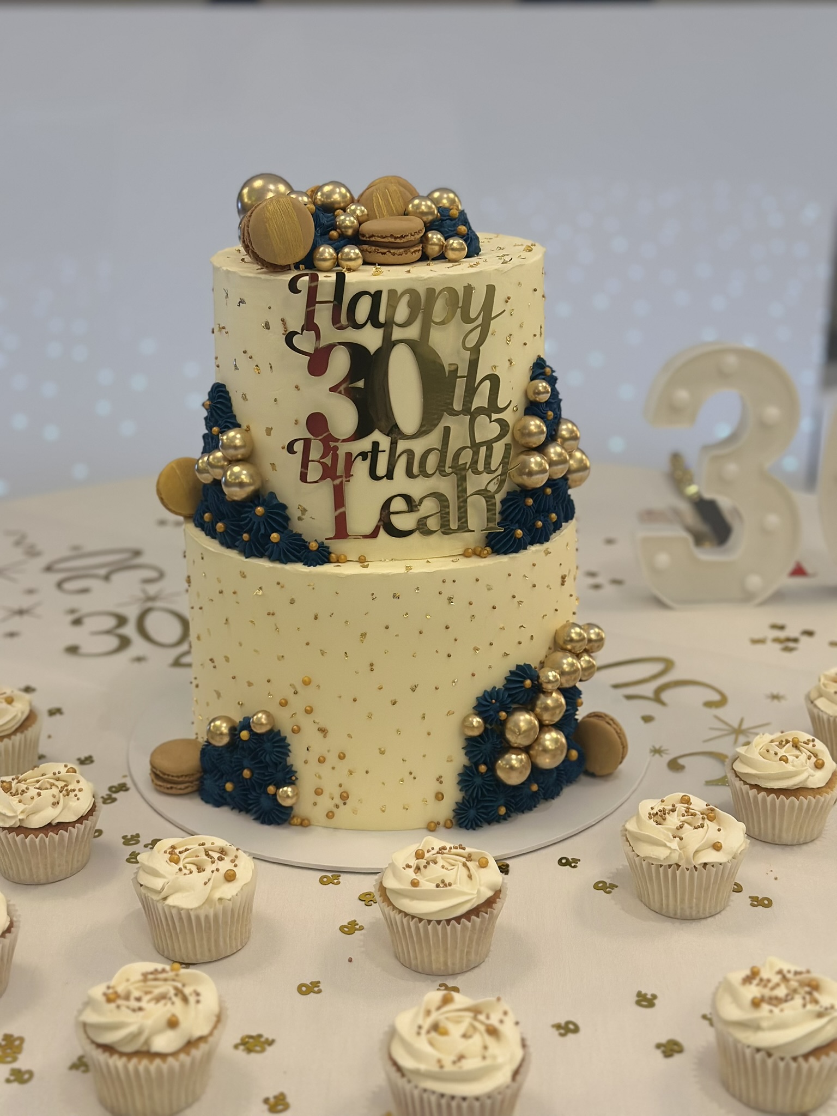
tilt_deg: -20.1
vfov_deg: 39.7
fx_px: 1547
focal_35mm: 48
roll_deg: +0.3
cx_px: 418
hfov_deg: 30.3
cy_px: 558
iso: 250
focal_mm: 6.86
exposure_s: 1/50
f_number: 1.78
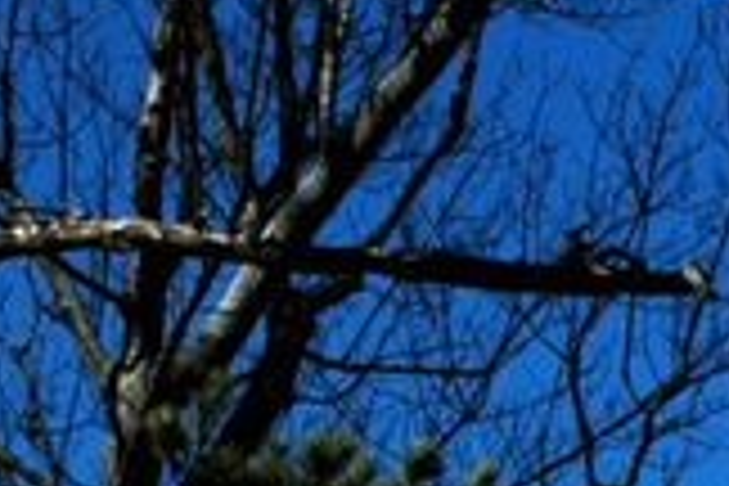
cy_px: 1400
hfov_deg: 7.2
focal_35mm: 274
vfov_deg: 4.8
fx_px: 5551
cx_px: 1494
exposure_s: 1/250
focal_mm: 29
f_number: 16
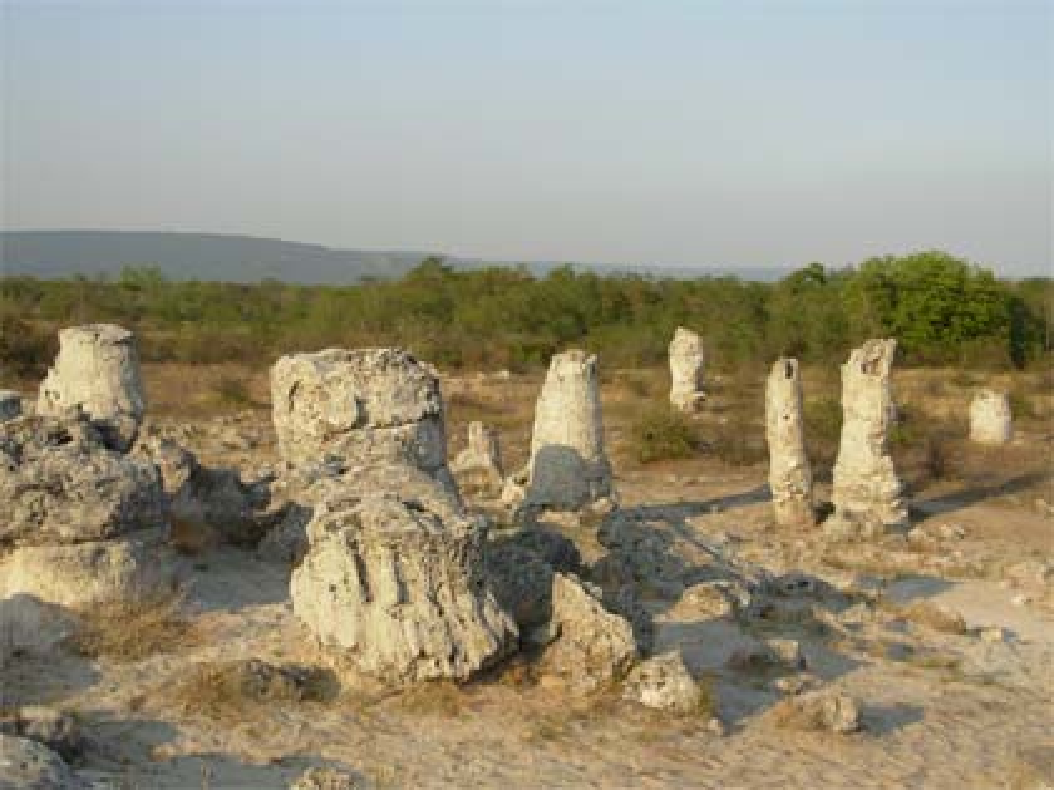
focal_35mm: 58
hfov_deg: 33.2
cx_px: 527
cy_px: 395
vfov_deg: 25.2
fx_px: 1766
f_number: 3.3
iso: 50
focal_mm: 9.5
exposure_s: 1/627
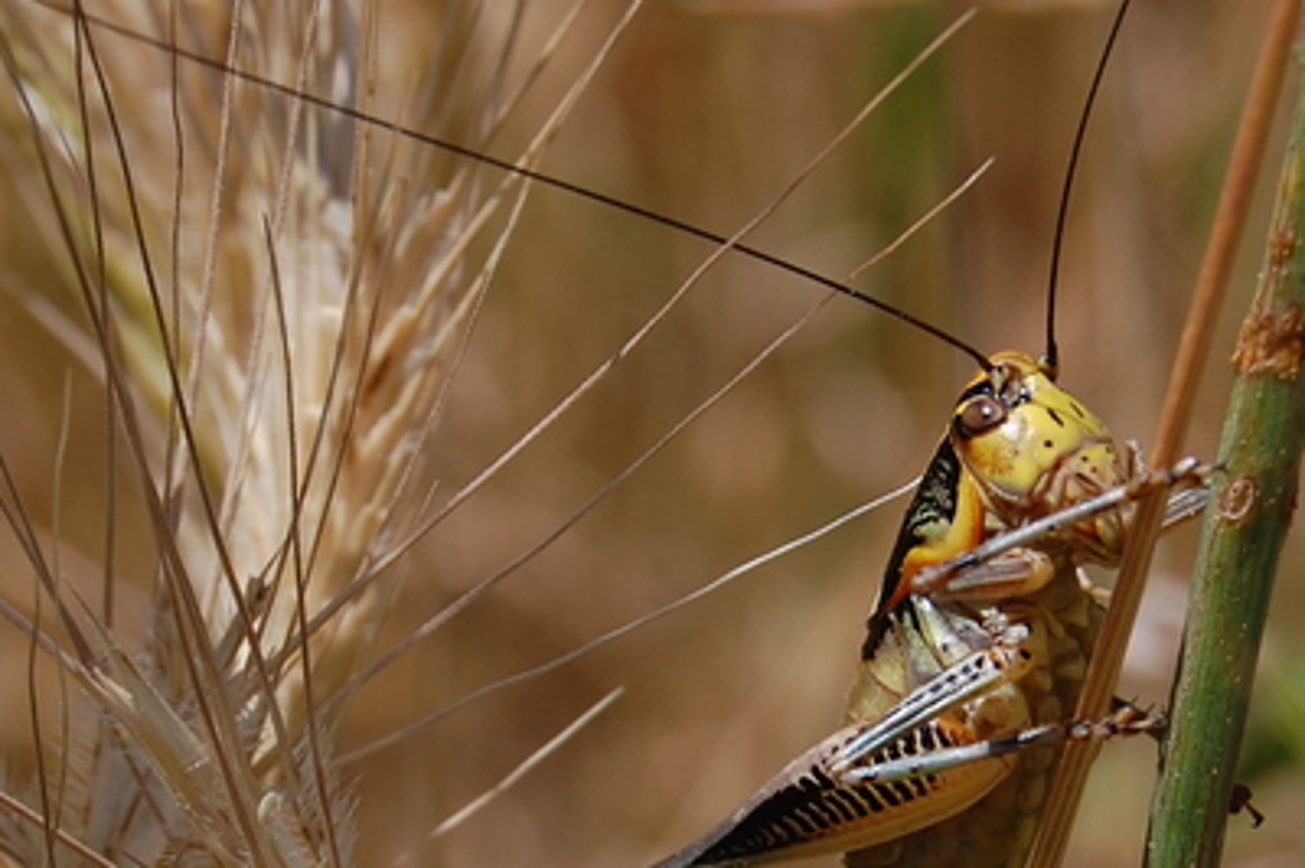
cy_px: 793
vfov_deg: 6.9
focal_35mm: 198
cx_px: 858
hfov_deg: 10.4
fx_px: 7179
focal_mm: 55
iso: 200
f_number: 8
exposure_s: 1/500
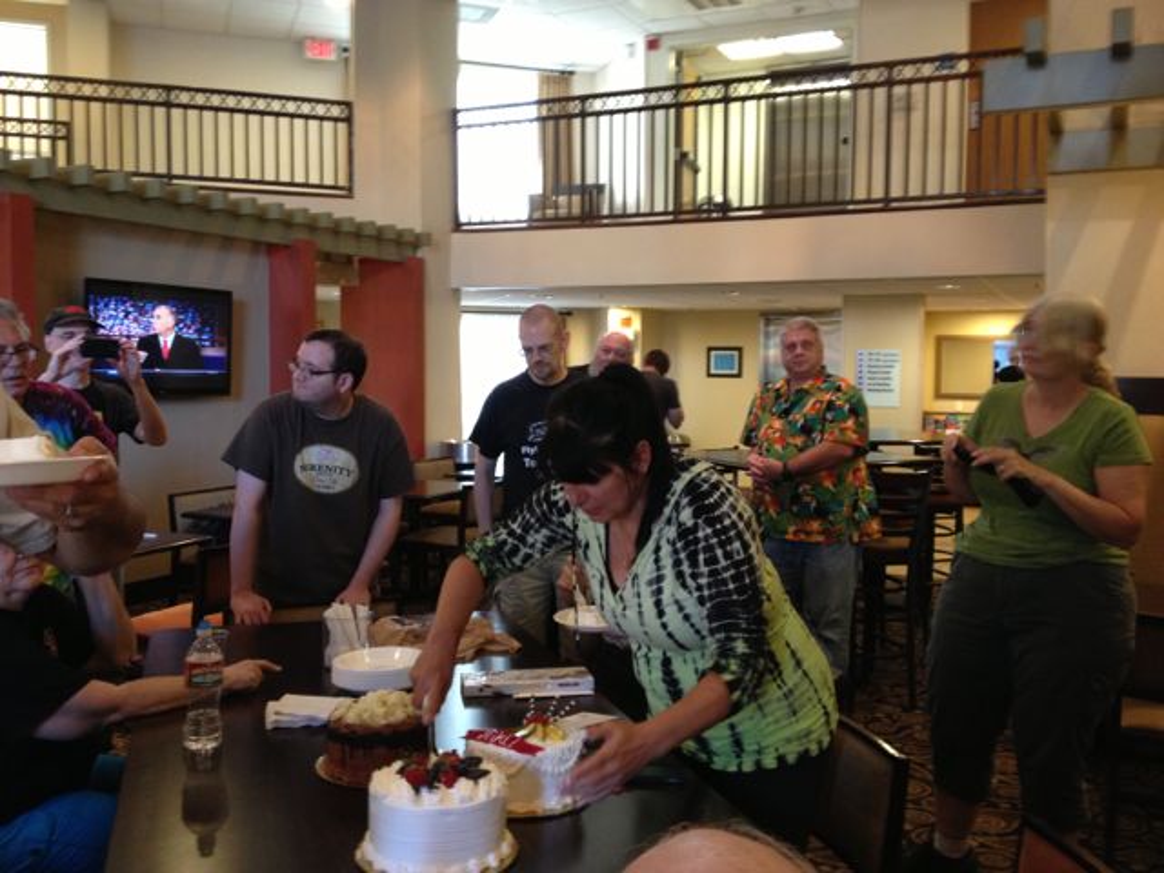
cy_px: 436
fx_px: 1177
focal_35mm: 35
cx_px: 582
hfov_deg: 52.6
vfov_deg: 40.7
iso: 200
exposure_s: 1/20
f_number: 2.4
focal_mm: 4.28
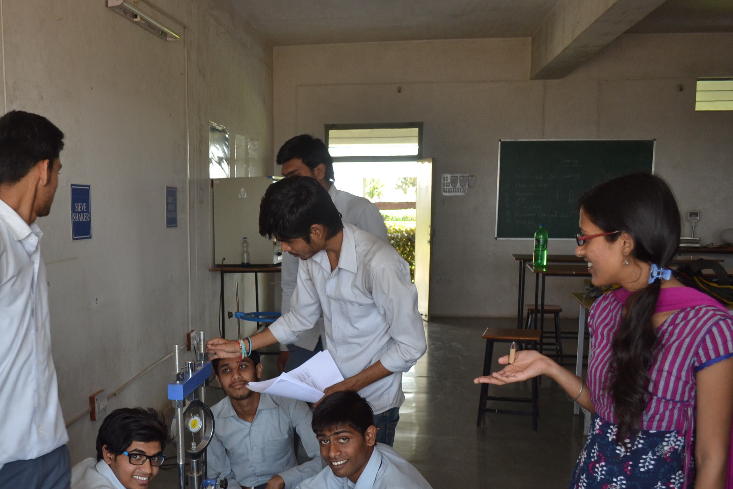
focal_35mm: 39
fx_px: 794
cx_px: 221
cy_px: 347
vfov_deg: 33.7
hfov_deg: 48.4
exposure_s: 1/100
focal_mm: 18
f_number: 5
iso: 400
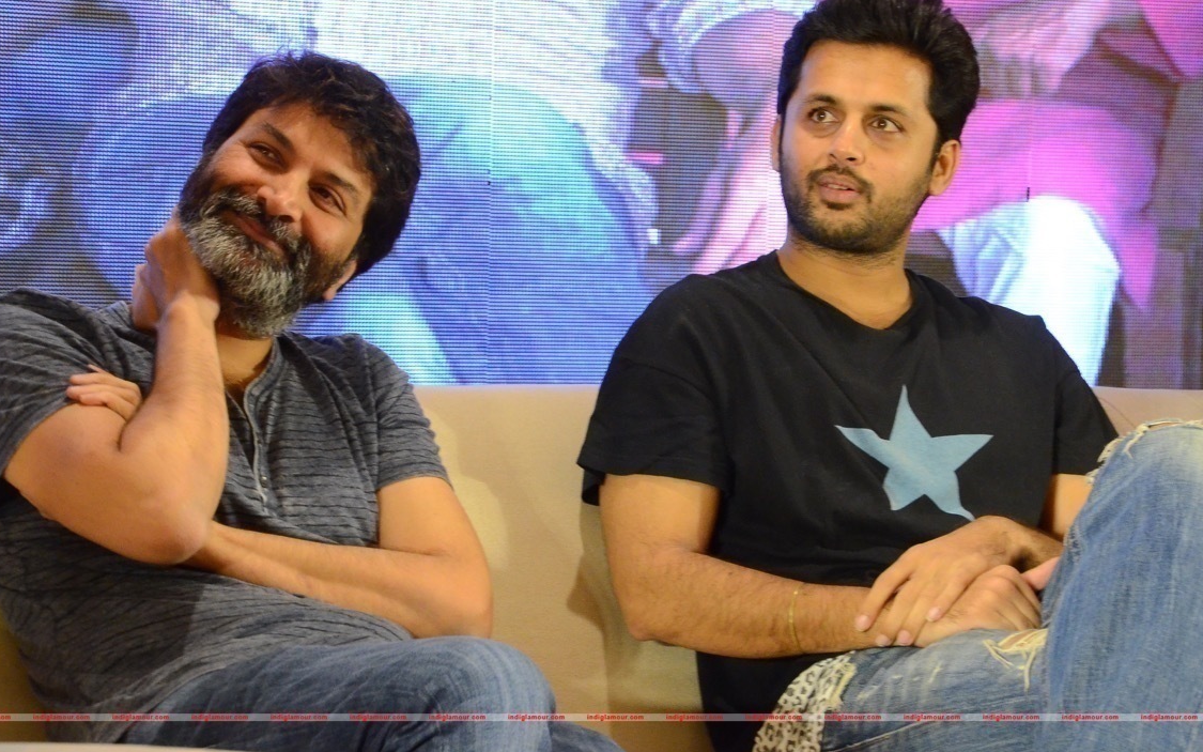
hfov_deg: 14.8
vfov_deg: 9.3
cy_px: 358
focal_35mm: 141
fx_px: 4623
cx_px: 615
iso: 3200
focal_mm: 80
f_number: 6.3
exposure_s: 1/80
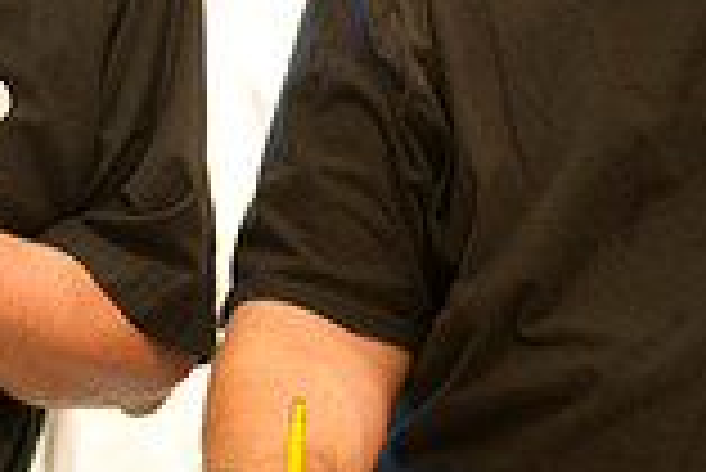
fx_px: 3985
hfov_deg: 10.1
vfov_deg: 6.7
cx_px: 171
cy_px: -49
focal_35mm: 203
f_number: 2.8
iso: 1600
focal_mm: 55
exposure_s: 1/15
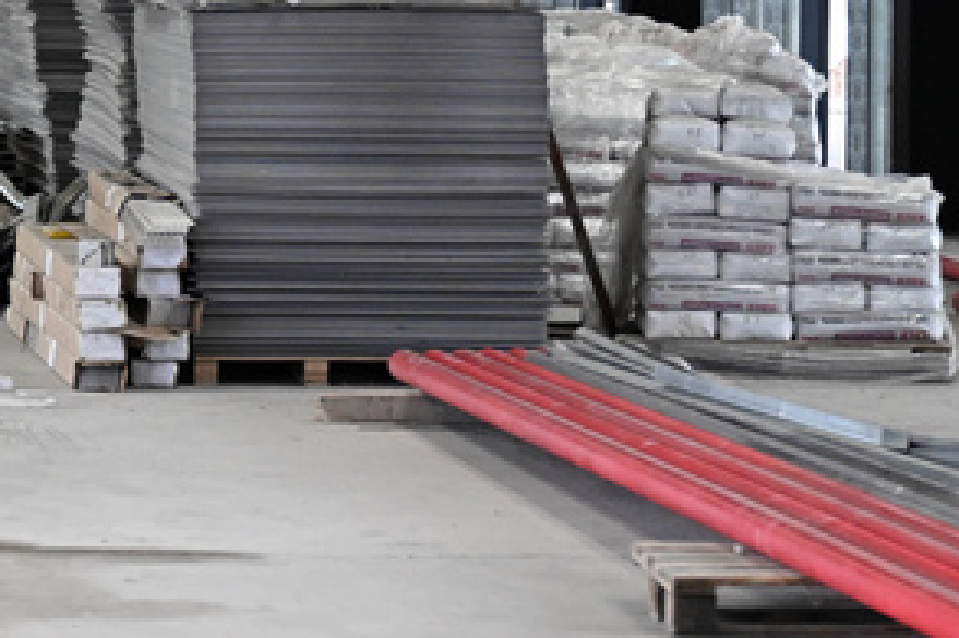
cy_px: -165
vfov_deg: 6.6
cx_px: 111
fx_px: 5458
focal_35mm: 205
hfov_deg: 10.0
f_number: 3.2
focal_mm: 60
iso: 3200
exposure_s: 1/500
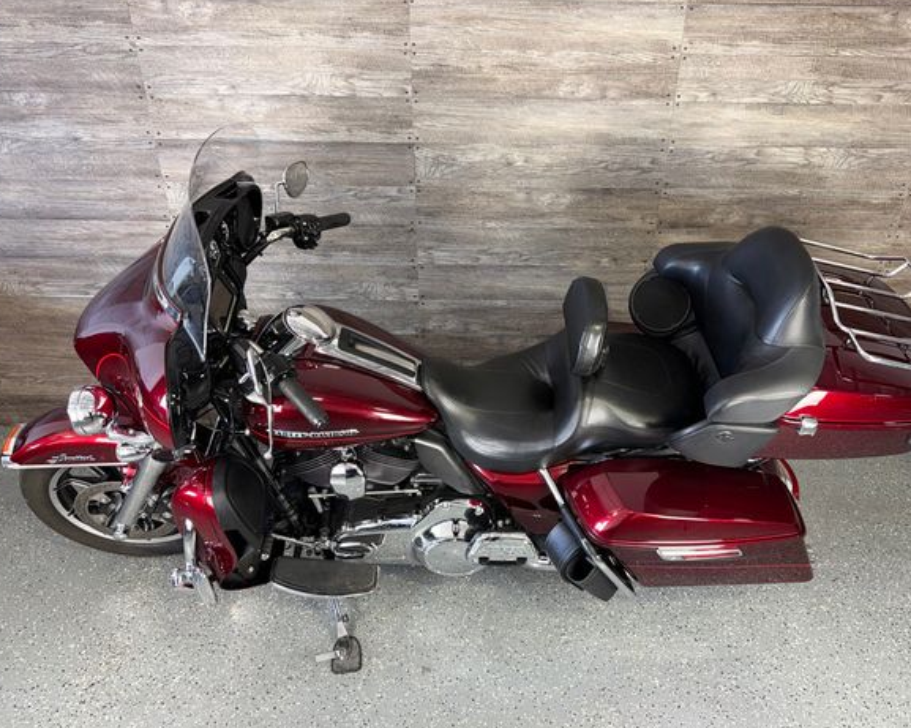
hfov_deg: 66.0
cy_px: 358
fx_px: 701
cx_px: 482
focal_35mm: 26
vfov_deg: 54.9
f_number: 1.78
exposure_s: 1/24
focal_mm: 6.76
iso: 80
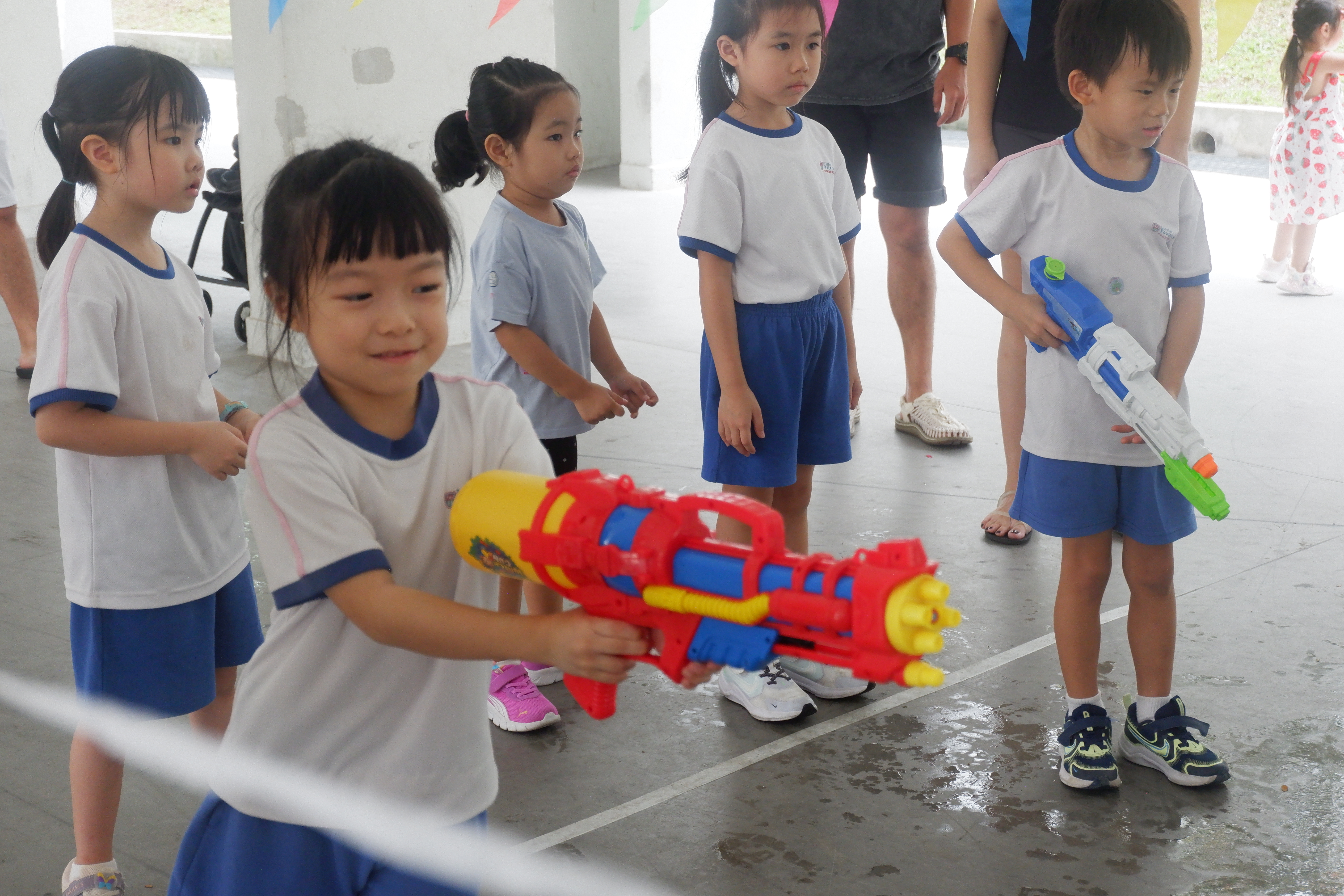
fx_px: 2203
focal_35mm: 59
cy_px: 429
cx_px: 700
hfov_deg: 33.9
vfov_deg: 23.0
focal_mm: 37.1
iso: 2000
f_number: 5.3
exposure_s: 1/140
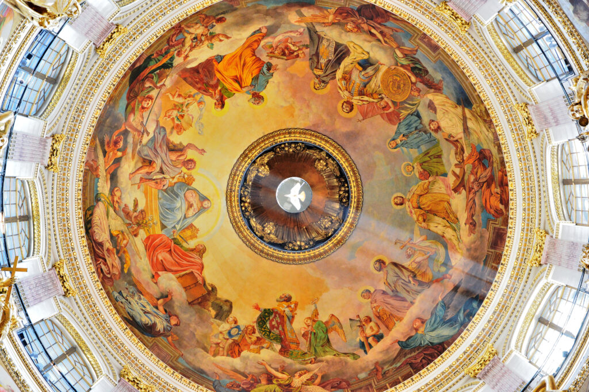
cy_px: 196
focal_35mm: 68
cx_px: 294
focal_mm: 45
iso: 1600
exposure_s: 1/20
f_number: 5.6
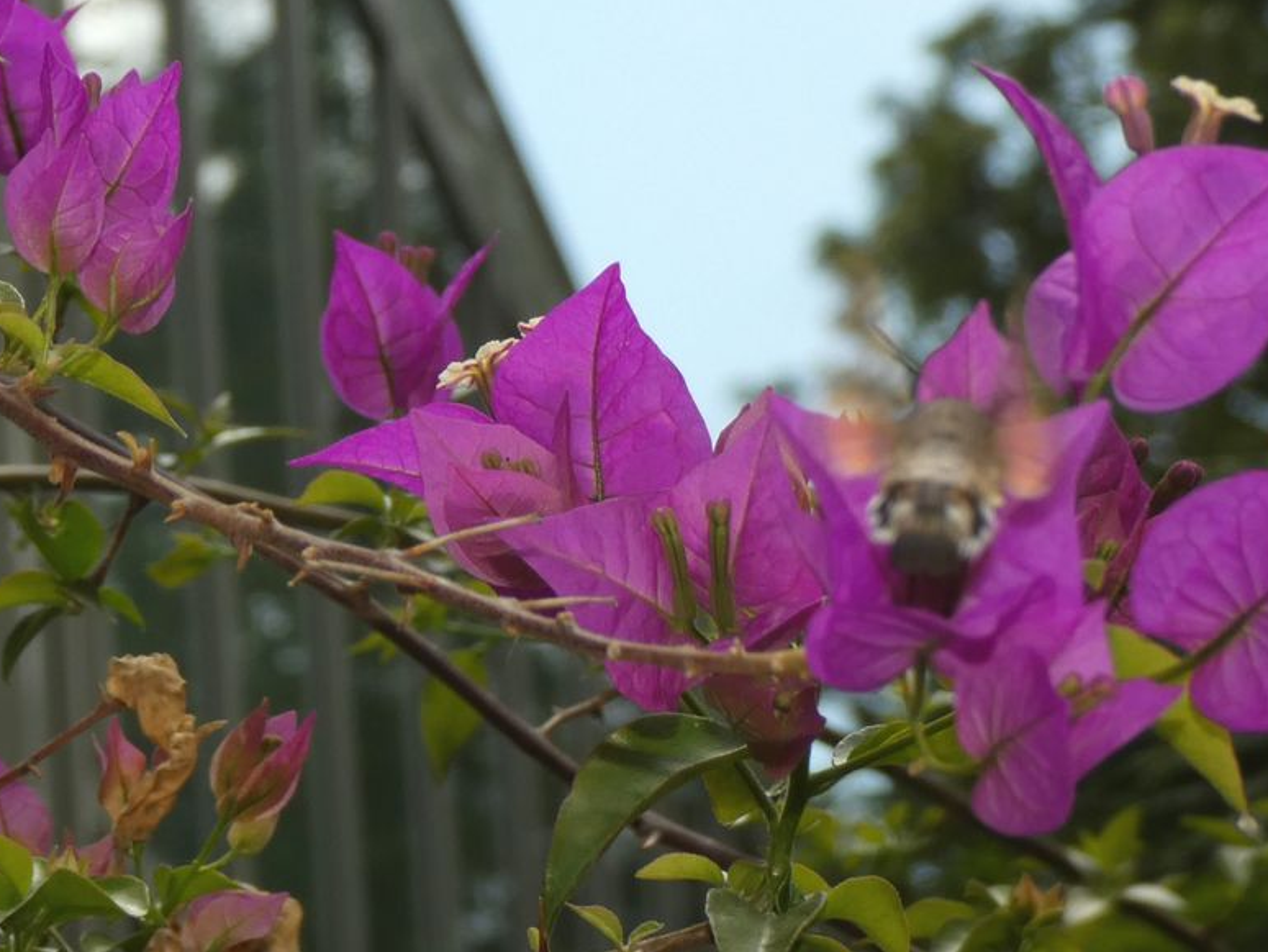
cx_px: 622
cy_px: 456
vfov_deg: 10.5
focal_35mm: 141
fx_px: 5166
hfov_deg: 14.0
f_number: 5.2
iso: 80
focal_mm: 22.9
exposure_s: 1/200
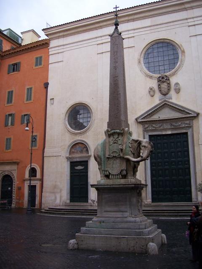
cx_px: 101
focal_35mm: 36
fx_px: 280
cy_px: 134
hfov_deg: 39.7
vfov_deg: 51.4
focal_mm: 6
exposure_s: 1/180
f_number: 3
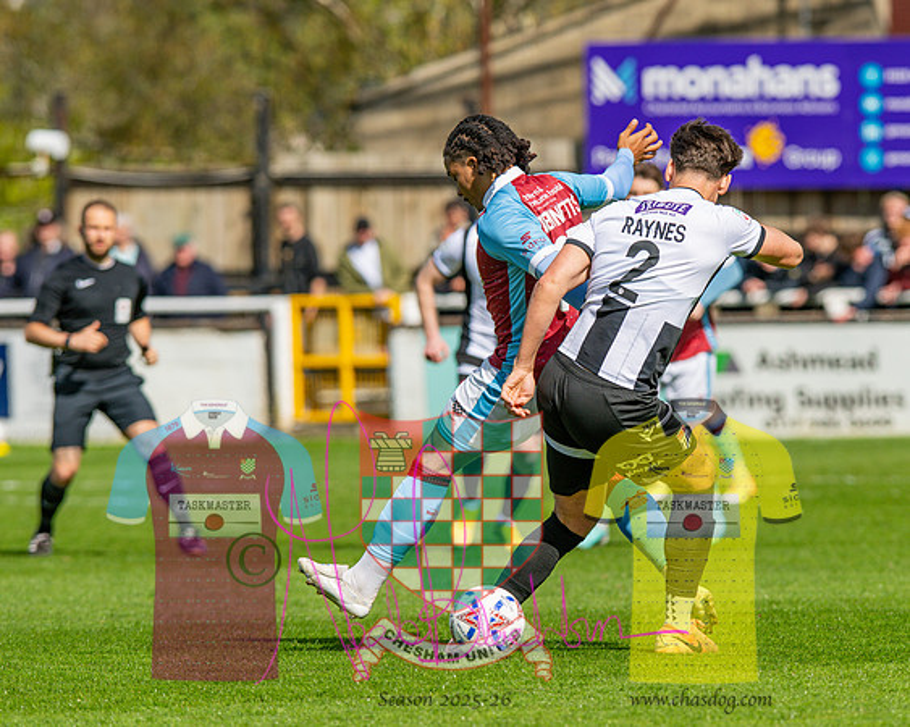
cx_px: 520
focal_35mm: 407
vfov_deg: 3.8
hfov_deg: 4.8
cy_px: 317
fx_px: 10953
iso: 200
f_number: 4
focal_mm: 300
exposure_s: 1/2000
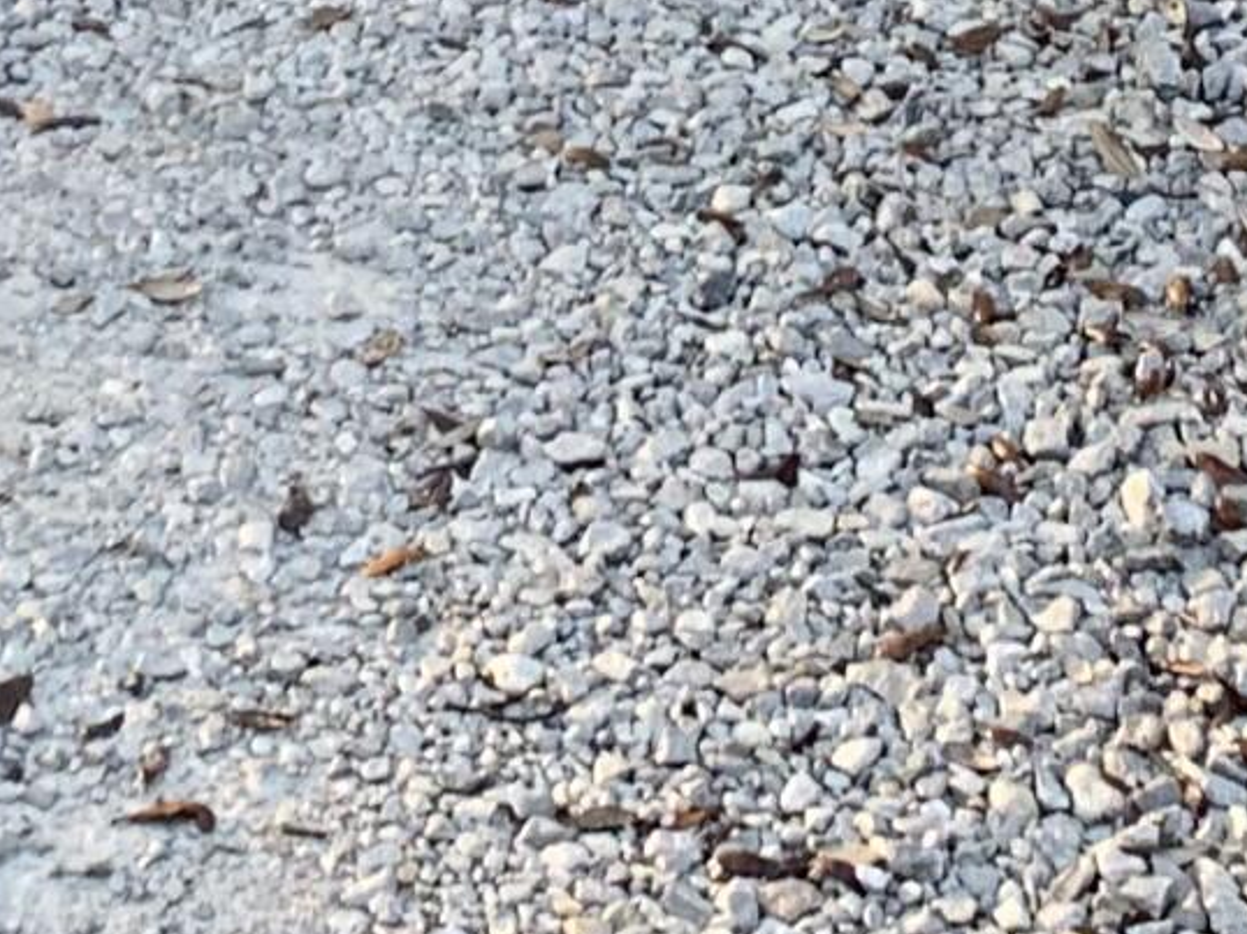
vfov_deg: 9.0
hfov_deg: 13.6
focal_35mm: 145
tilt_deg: -12.3
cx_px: 341
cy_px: -1486
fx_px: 5221
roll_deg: -2.9
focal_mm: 4.25
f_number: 1.8
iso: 40
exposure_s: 1/121
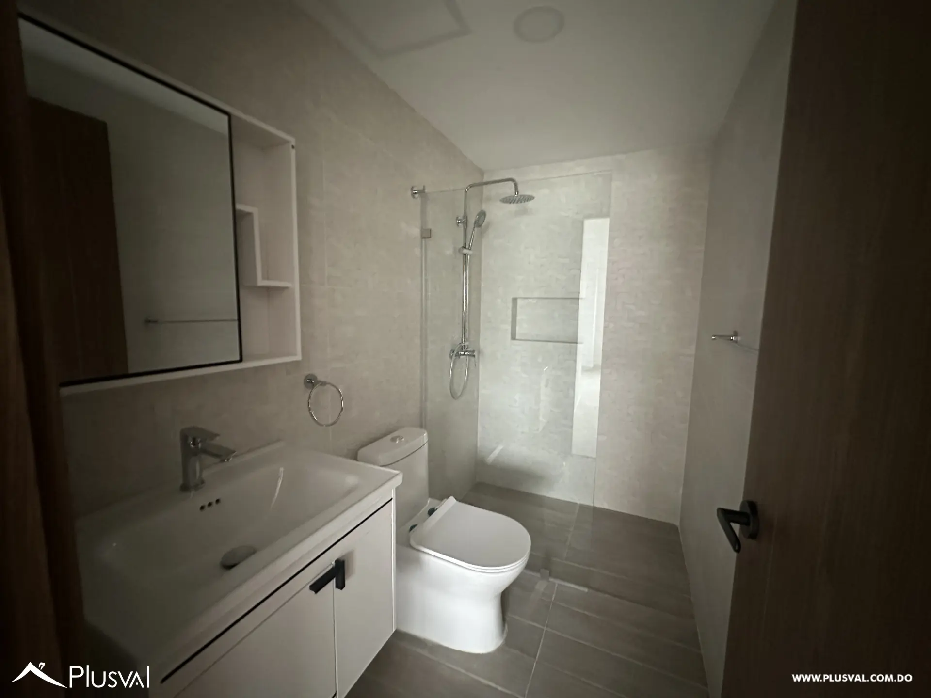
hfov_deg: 102.1
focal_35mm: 14
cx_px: 466
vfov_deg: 85.7
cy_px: 349
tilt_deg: -6.4
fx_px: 377
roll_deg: -1.2
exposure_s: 1/47
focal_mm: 2.22
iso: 1250
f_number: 2.2
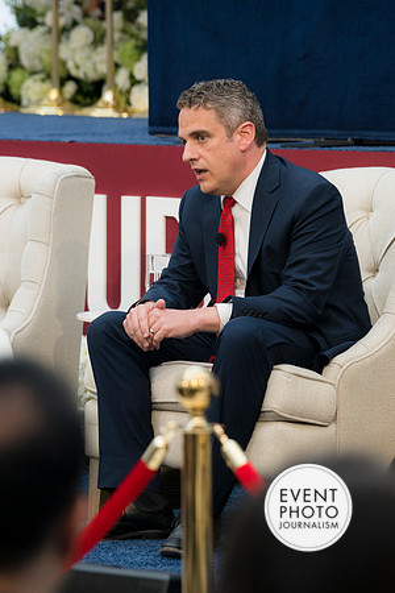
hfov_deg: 6.1
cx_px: 198
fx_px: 3703
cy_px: 296
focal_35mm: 225
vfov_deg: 9.1
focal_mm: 150
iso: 500
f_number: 4
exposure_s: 1/160
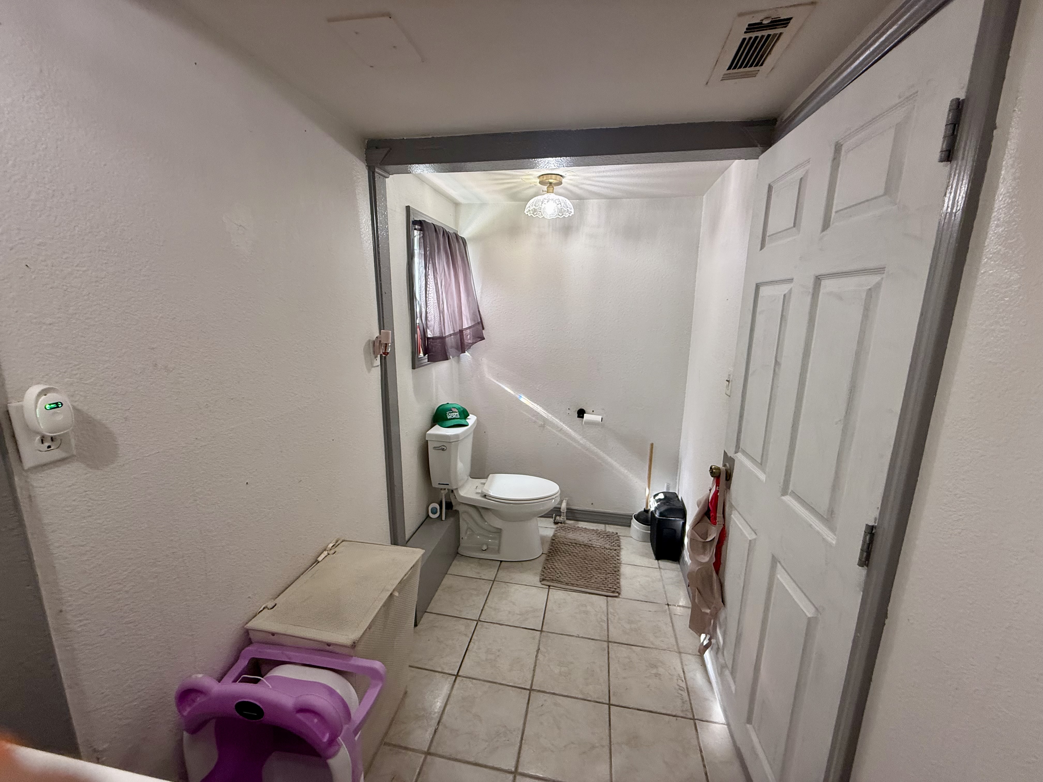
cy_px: 391
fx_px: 422
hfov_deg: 102.1
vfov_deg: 85.7
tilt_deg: -10.3
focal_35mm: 14
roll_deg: -1.3
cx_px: 522
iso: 160
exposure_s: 1/60
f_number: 2.2
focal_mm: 2.22
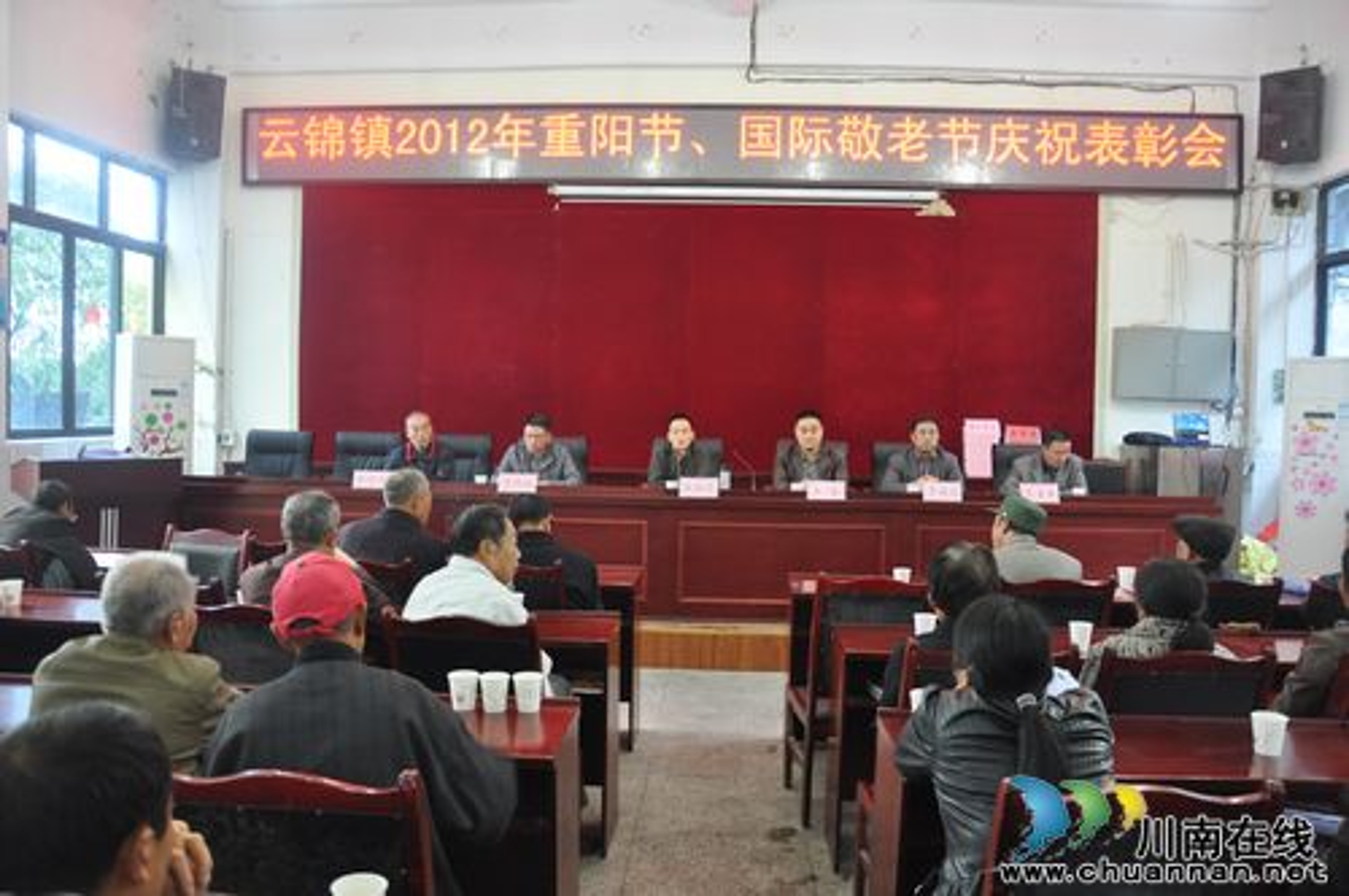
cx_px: 674
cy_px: 448
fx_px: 1010
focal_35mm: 27
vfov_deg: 47.8
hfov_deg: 67.4
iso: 800
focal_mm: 18
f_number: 4
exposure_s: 1/15
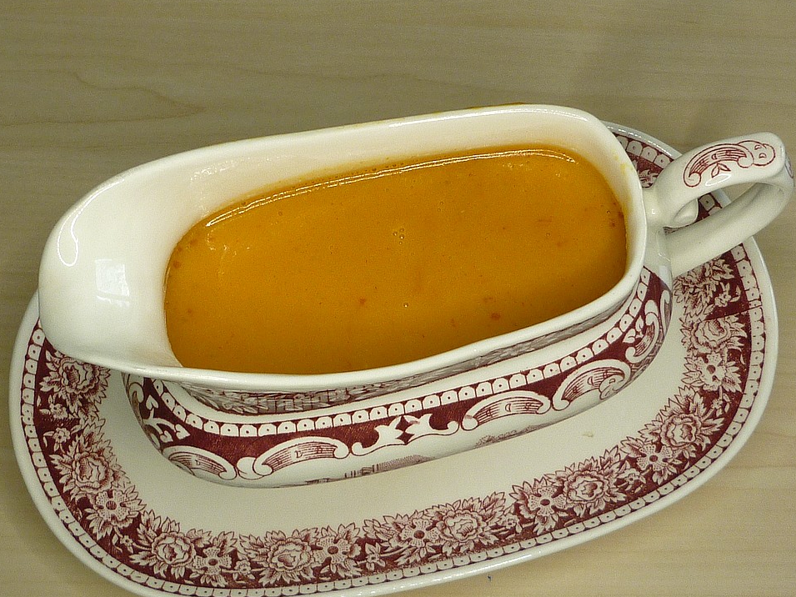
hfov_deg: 26.3
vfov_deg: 19.9
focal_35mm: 74
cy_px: 309
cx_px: 405
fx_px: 1701
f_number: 3
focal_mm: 6.4
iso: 80
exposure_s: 1/60
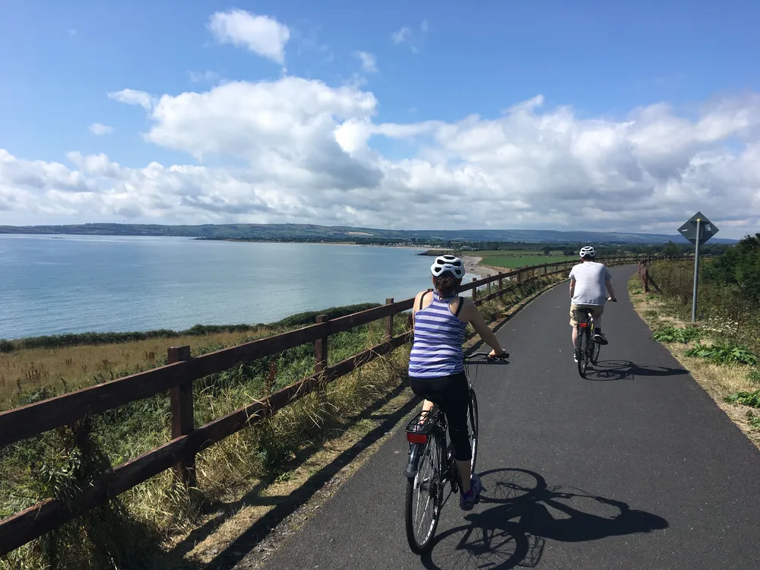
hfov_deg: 61.7
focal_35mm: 29
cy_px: 285
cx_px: 380
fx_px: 637
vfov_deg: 48.2
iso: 25
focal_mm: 4.15
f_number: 2.2
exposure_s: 1/2262
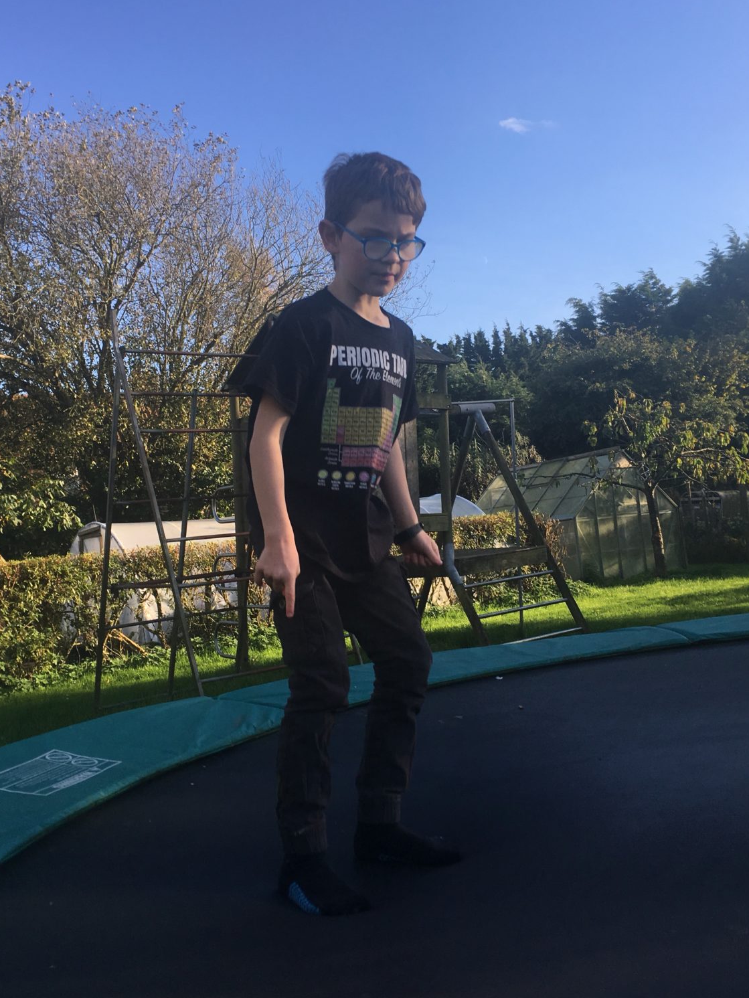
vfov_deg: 52.6
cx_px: 372
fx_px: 1009
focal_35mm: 35
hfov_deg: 40.7
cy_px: 491
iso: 25
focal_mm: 4.15
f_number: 2.2
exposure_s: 1/513
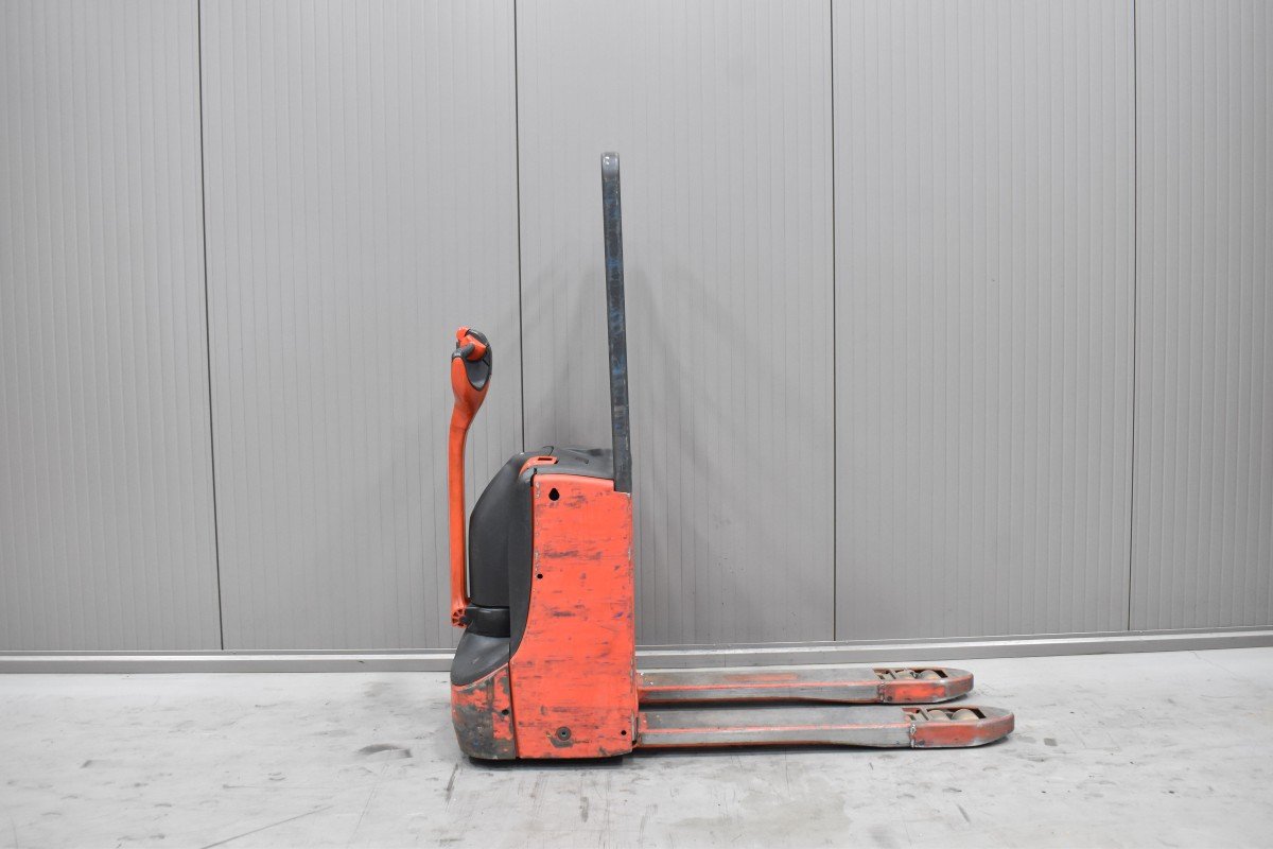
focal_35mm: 30
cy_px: 424
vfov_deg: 43.6
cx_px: 636
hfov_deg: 61.9
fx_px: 1061
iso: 1600
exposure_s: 1/30
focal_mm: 20
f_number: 5
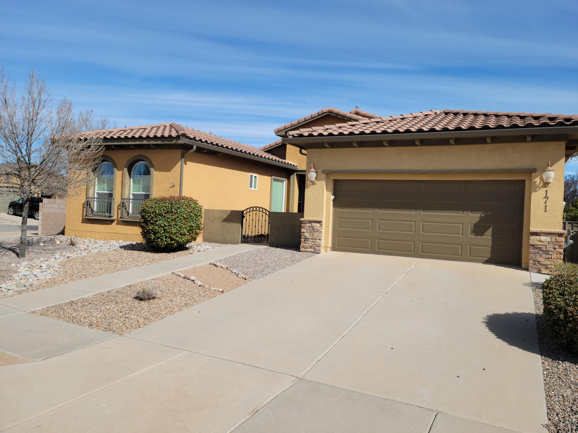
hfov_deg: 63.4
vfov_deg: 49.7
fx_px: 468
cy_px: 216
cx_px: 289
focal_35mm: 28
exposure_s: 1/1099
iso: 25
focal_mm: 5.9
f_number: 2
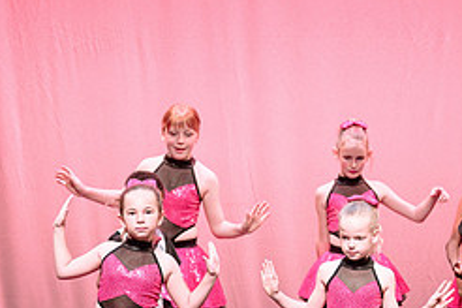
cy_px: 263
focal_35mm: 361
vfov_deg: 3.8
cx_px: 289
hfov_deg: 5.7
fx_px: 4632
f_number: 2.8
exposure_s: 1/400
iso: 1250
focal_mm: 130
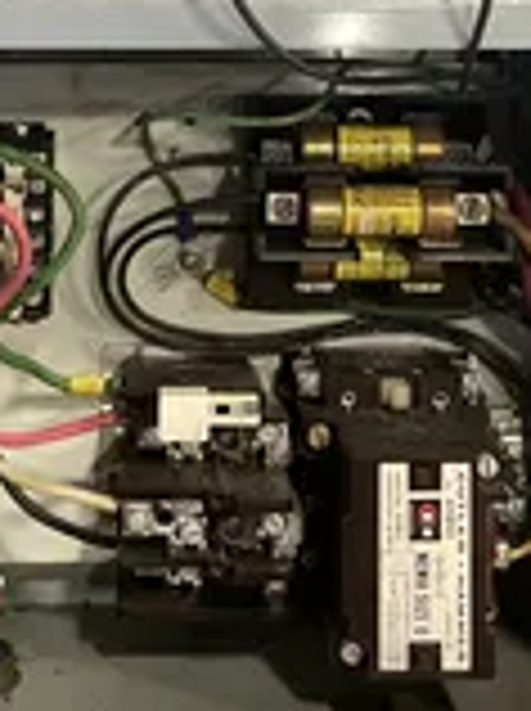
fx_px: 1354
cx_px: 189
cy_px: 27
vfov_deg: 28.0
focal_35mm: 66
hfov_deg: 22.1
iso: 400
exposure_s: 1/40
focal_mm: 4.2
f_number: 1.6
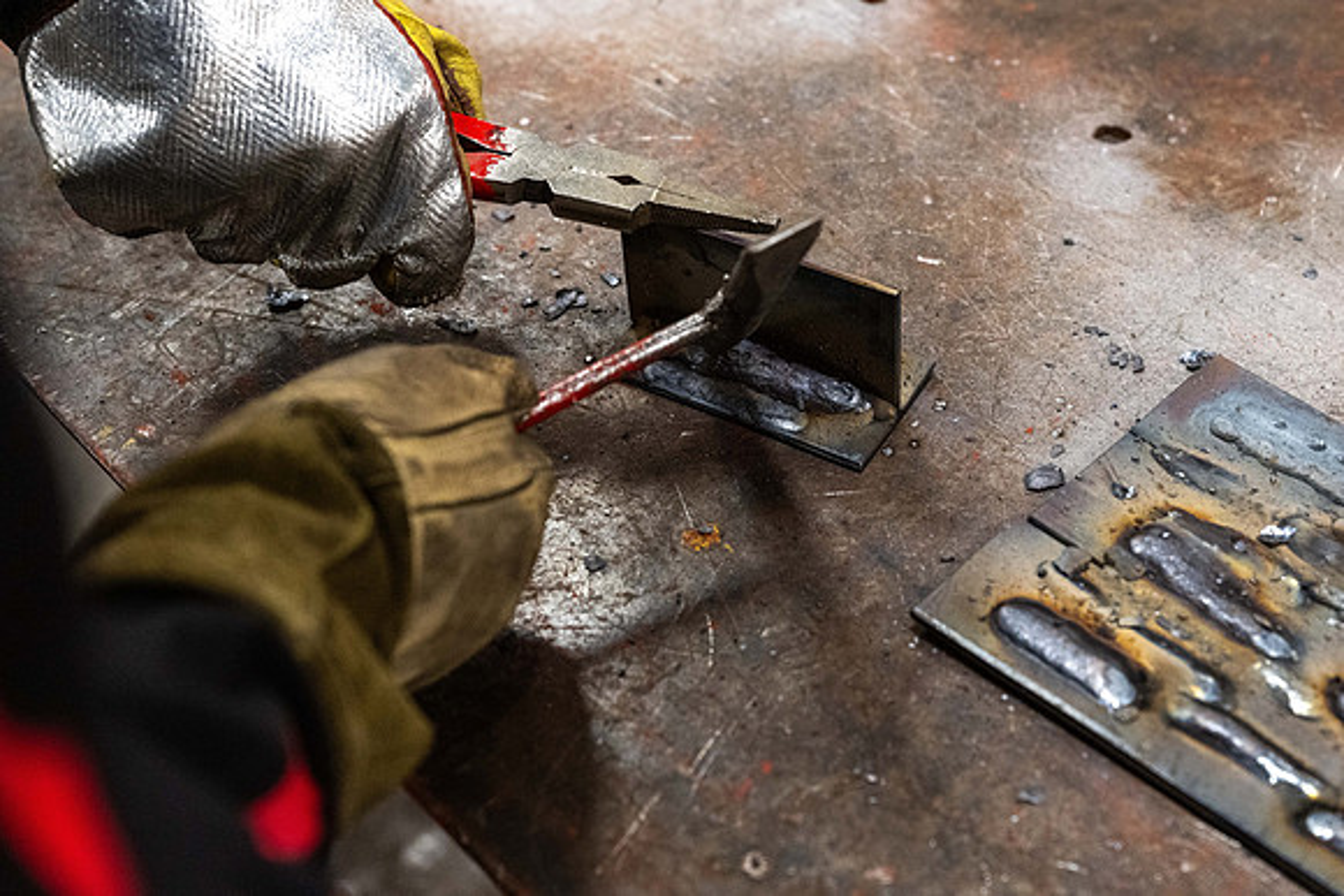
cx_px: 783
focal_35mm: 55
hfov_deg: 36.1
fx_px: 2054
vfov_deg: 24.6
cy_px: 361
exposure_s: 1/500
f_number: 4
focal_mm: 46
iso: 3200
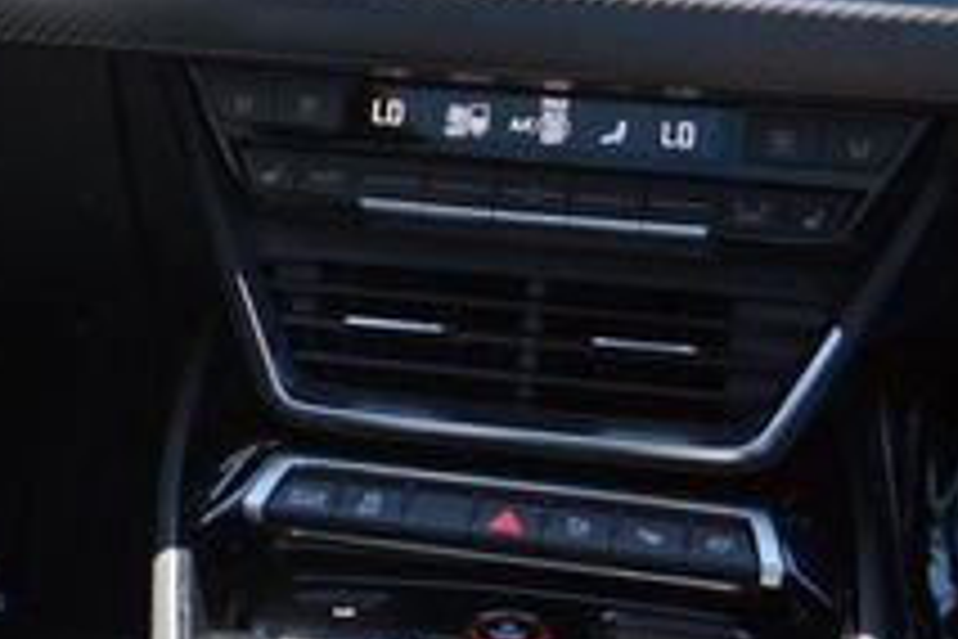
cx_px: -175
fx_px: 2754
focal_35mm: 104
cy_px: 72
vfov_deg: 13.1
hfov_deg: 18.7
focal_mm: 23
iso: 320
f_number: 4.5
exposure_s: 1/60
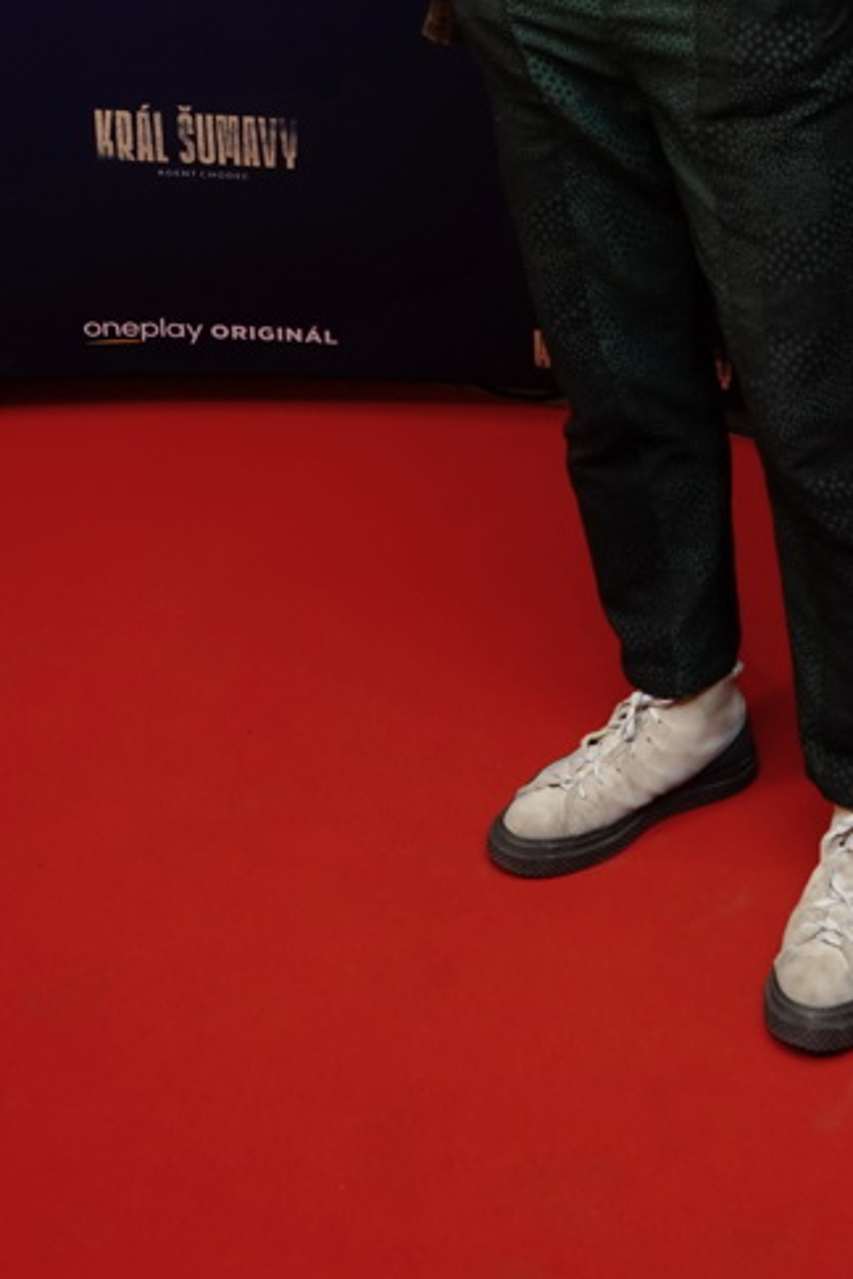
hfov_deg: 20.5
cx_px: 587
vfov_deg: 28.2
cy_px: -72
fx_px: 2346
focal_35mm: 66
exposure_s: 1/125
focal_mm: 31
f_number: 7.1
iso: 2000
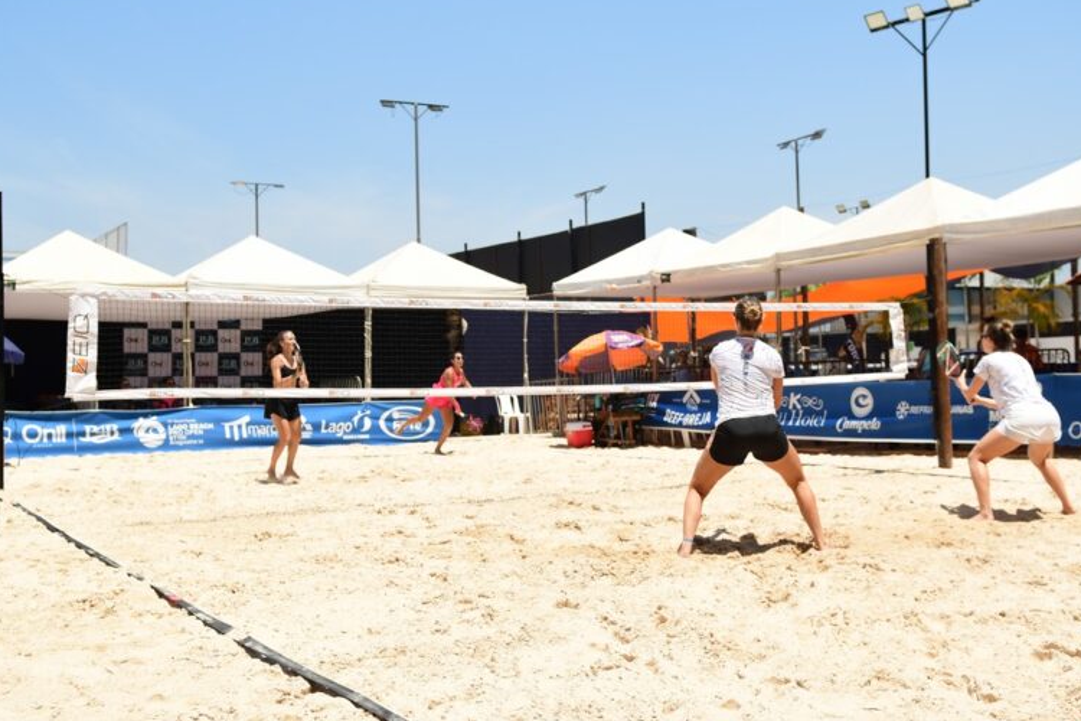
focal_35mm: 43
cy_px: 353
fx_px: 1291
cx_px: 545
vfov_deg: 31.2
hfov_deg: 45.4
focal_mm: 28
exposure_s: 1/2500
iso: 250
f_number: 3.5
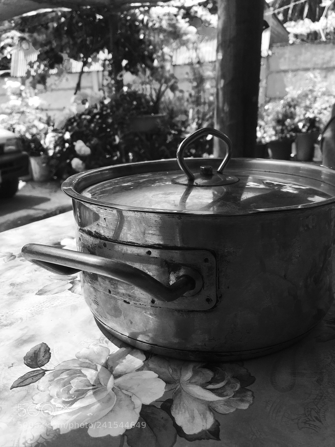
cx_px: 168
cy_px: 224
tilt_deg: -15.5
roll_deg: +1.2
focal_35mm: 29
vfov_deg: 61.7
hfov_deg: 48.2
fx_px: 374
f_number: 2.2
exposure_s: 1/295
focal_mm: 4.15
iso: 25
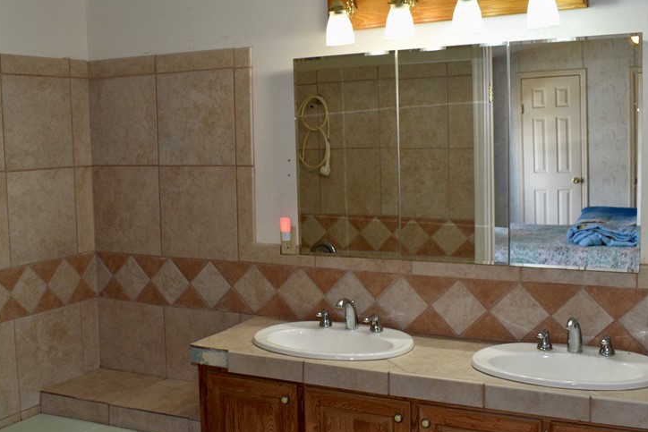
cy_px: 216
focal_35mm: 45
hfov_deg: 43.3
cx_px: 251
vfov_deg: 29.9
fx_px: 810
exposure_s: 1/125
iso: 800
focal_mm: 20
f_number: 5.6
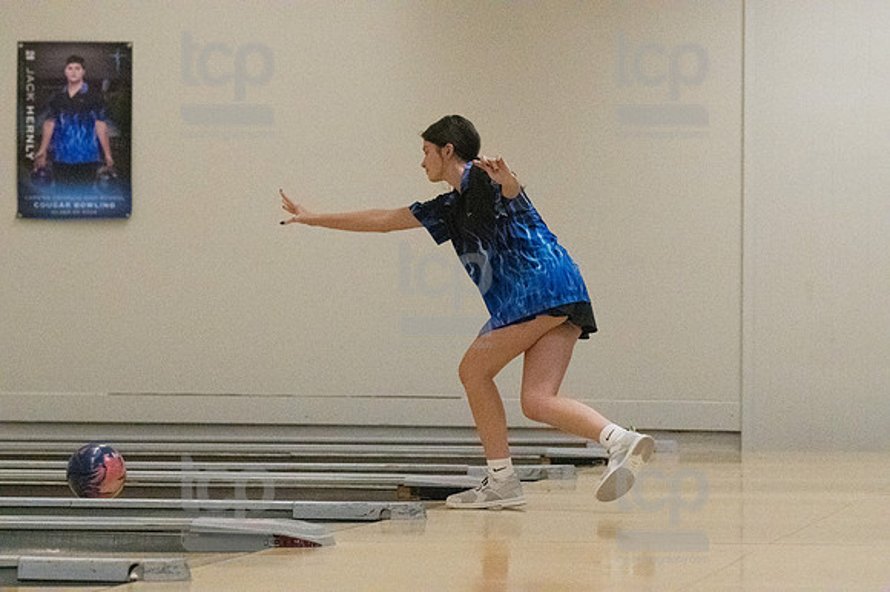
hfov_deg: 11.4
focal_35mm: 180
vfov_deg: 7.6
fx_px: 4447
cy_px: 296
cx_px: 445
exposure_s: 1/1250
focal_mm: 120
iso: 10000
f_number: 4
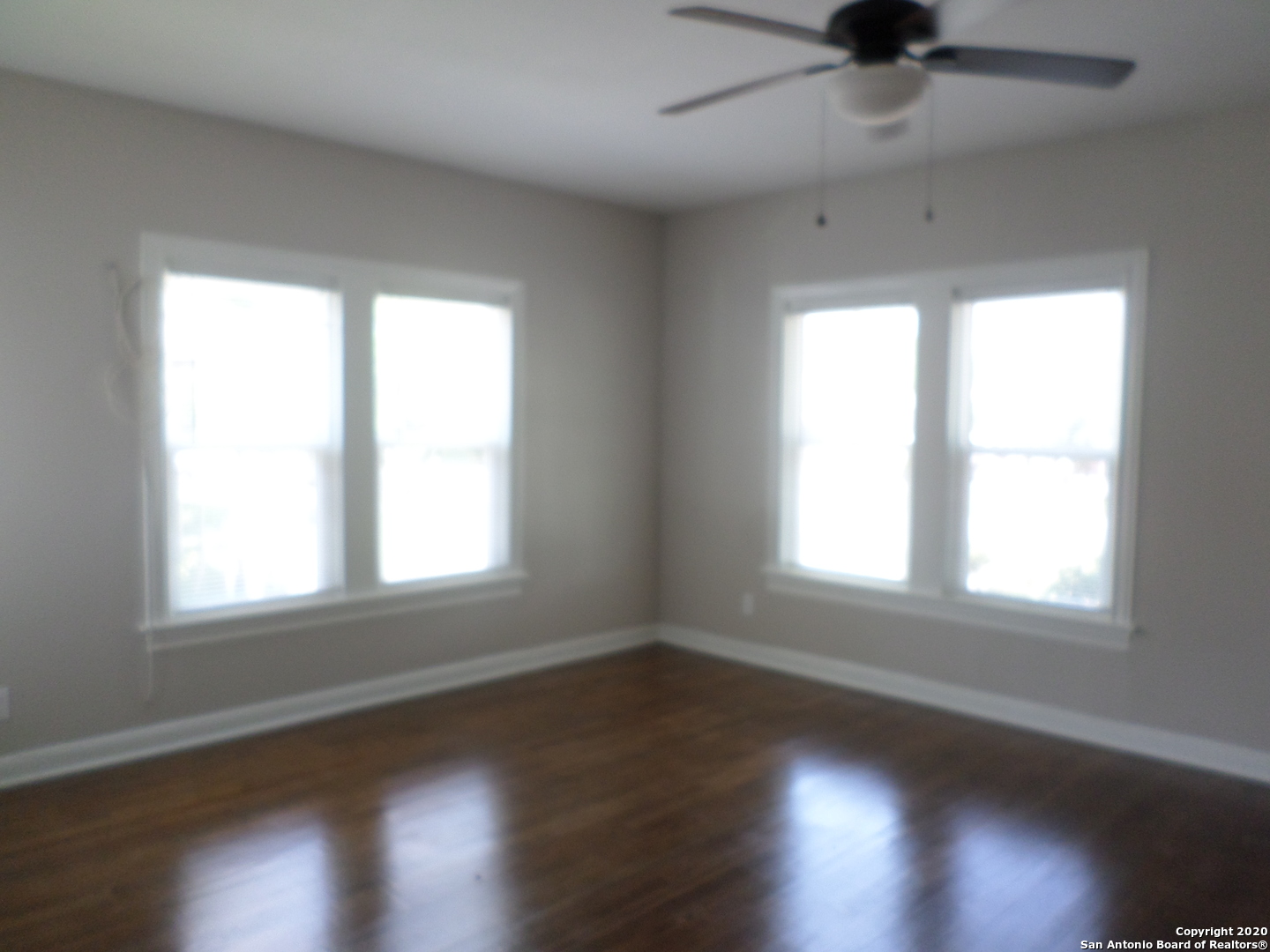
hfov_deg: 69.4
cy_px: 476
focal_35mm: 25
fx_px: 917
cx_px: 635
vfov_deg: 54.9
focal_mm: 4.5
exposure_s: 1/30
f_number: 2.5
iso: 100
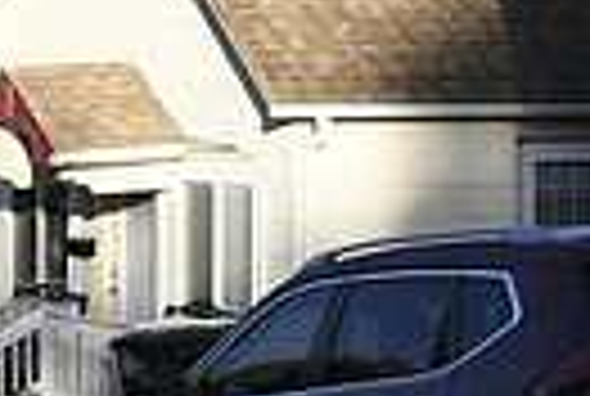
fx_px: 3482
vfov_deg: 6.5
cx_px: 63
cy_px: 124
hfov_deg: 9.6
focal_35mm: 212
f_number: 20
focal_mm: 48
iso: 6400
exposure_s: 1/1600
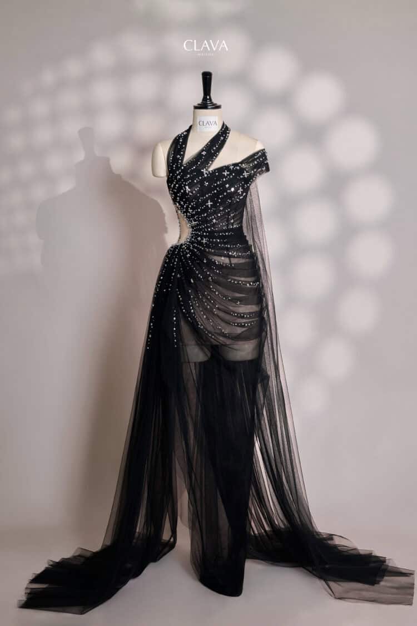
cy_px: 313
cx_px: 208
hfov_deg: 27.0
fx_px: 869
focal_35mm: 50
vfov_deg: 39.6
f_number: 6.3
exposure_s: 1/100
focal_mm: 50
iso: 1250
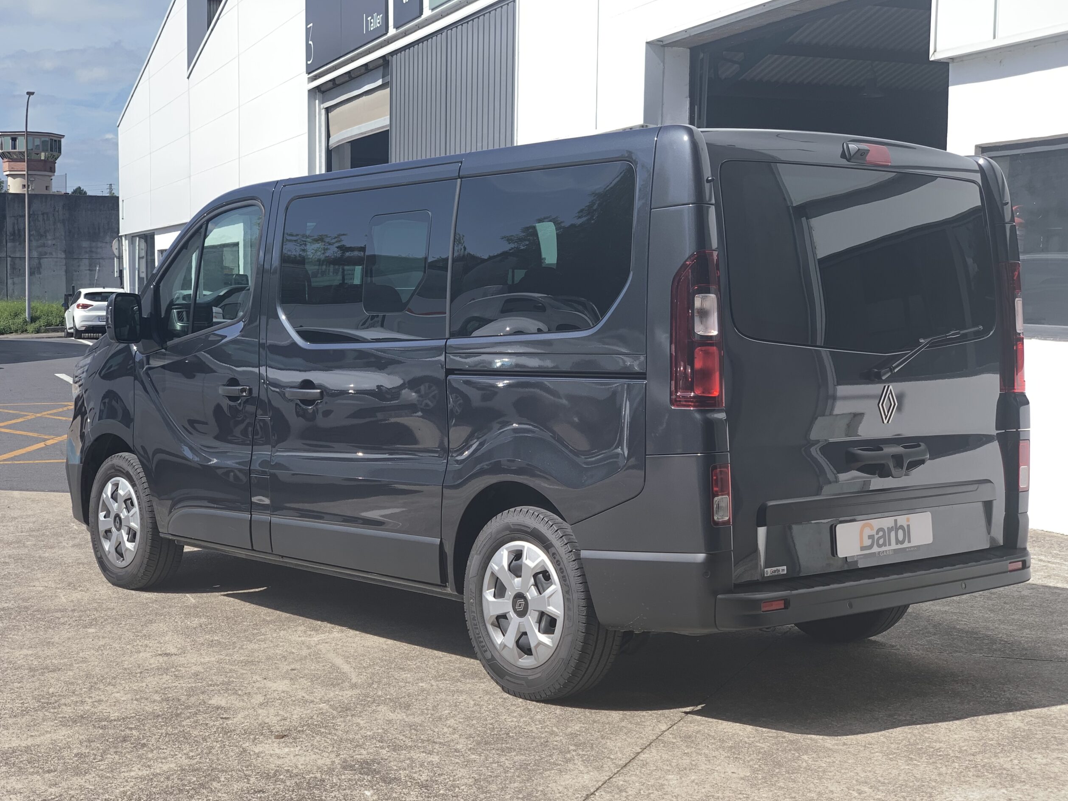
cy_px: 399
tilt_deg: -2.1
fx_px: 1635
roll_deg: -1.2
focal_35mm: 53
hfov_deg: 36.2
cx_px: 537
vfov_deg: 27.5
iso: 16
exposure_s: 1/277
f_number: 2.4
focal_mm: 6
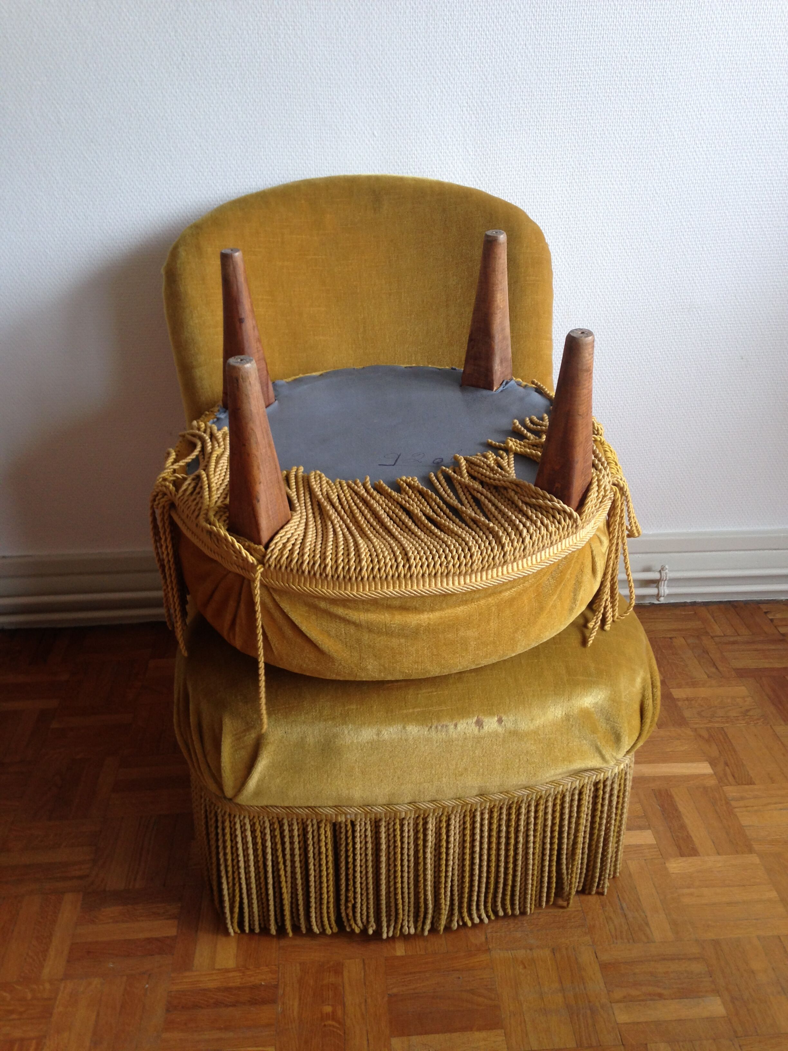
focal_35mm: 33
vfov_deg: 55.4
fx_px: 1002
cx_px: 394
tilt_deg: -28.9
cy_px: 526
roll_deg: +0.6
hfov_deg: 42.9
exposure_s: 1/20
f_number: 2.4
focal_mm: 4.12
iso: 64
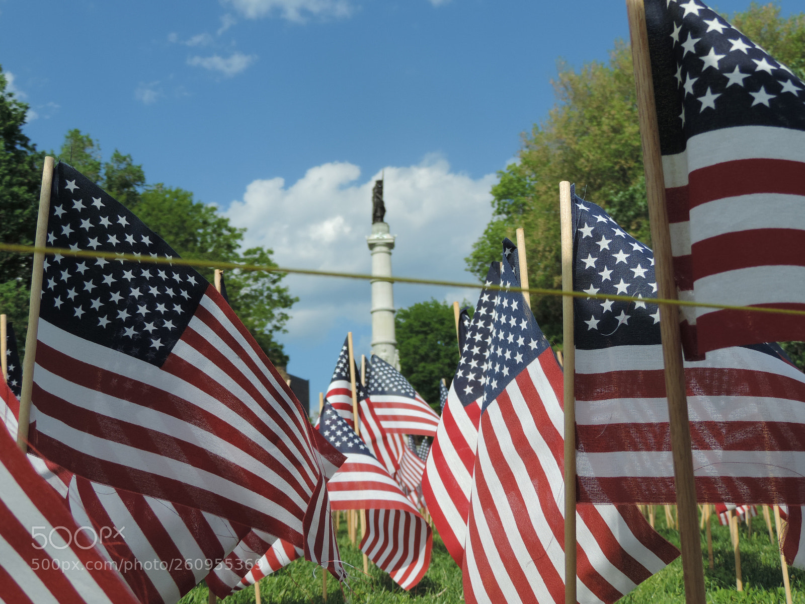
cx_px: 402
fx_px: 1093
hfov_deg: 40.4
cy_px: 302
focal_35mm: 47
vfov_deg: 30.9
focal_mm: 8.3
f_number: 3.5
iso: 80
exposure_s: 1/1250
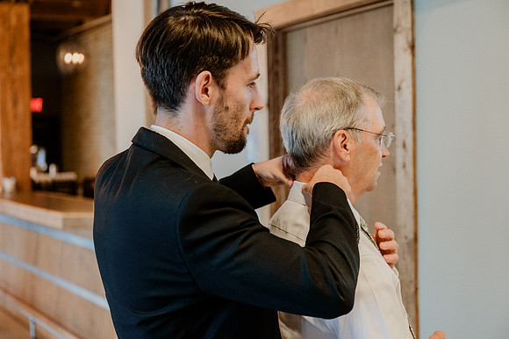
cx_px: 254
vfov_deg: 23.2
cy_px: 170
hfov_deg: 34.3
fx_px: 825
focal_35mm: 58
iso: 1250
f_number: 3.5
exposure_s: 1/100
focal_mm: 57
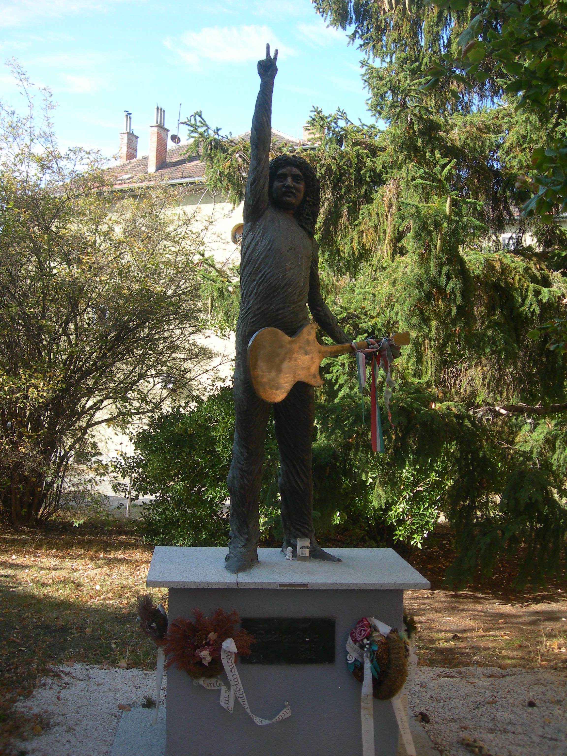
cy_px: 378
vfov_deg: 49.0
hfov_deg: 37.7
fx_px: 830
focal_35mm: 38
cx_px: 284
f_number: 2.8
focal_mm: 7.8
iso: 50
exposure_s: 1/250
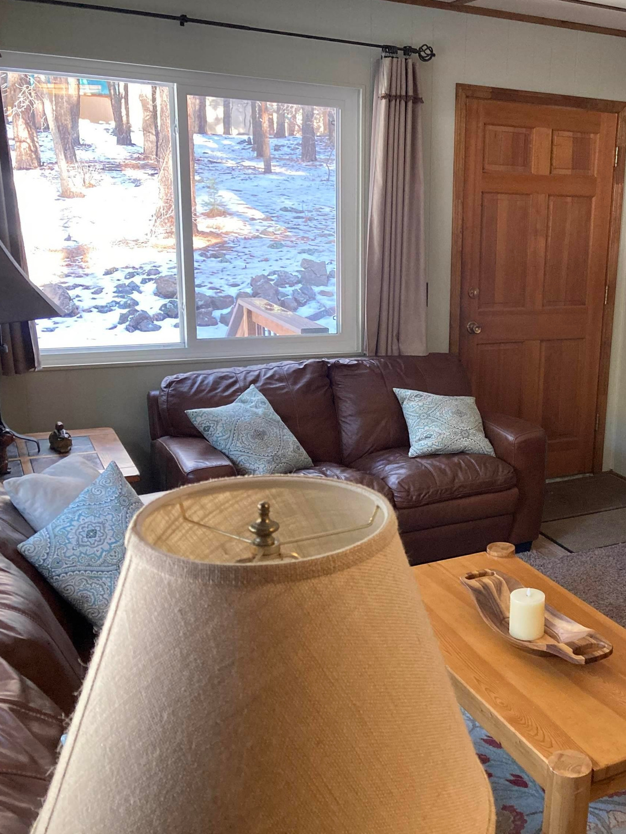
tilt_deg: -13.5
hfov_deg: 35.8
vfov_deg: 49.0
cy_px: 417
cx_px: 545
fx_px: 916
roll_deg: -2.1
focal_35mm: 38
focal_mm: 3.99
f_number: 1.8
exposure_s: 1/40
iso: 320
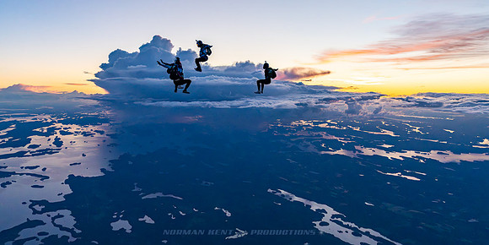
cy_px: 90
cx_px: 243
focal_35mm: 31
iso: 1000
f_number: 4
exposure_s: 1/2000
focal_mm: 28
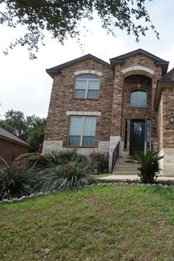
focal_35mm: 23
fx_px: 167
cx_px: 164
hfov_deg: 48.0
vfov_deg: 76.1
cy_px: 132
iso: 100
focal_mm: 10
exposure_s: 1/160
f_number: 9
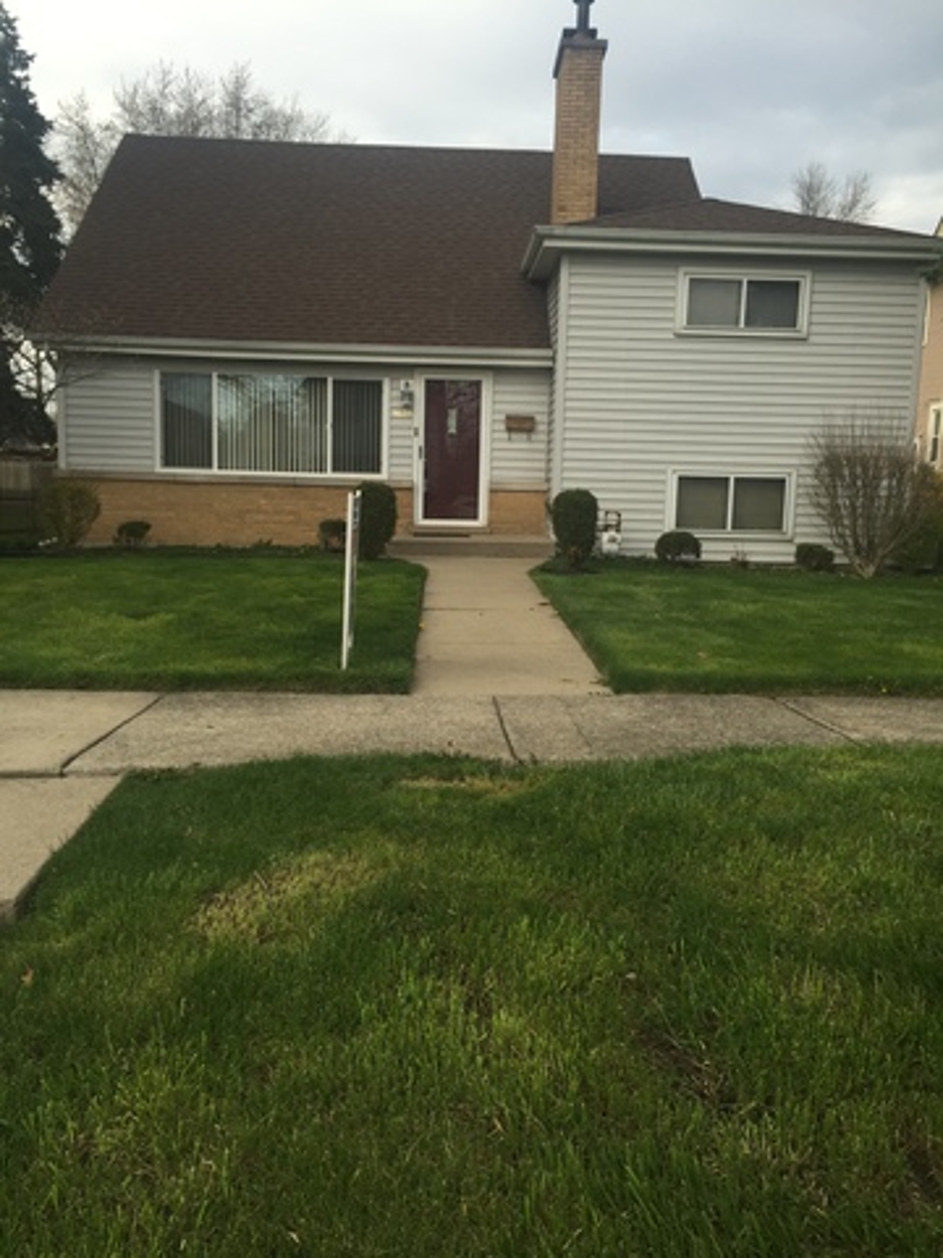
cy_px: 629
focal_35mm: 29
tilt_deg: -6.9
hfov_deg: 48.2
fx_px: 1053
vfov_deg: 61.7
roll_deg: -1.7
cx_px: 472
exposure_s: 1/648
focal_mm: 4.15
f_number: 2.2
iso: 32
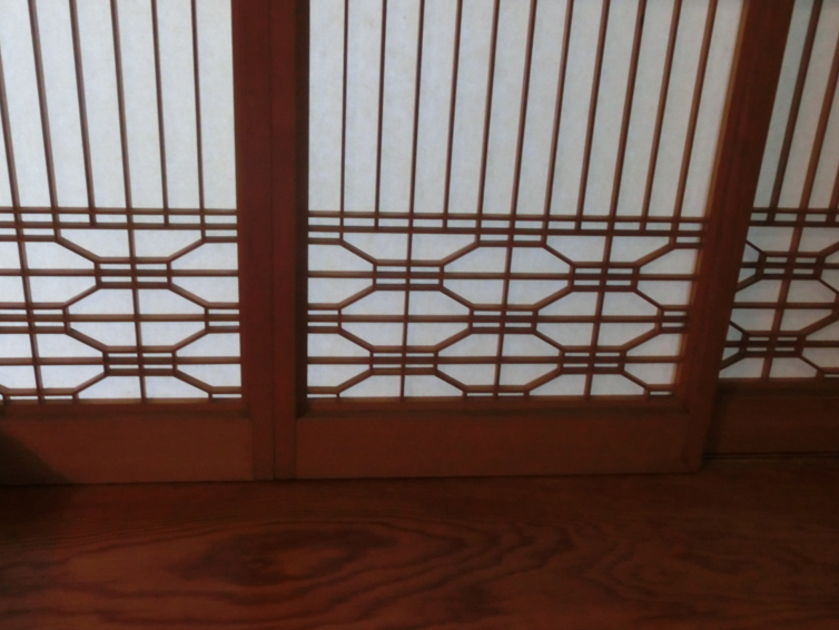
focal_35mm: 35
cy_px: 299
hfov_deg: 52.6
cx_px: 404
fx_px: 849
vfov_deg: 40.7
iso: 800
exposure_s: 1/30
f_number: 3.7
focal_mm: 5.93
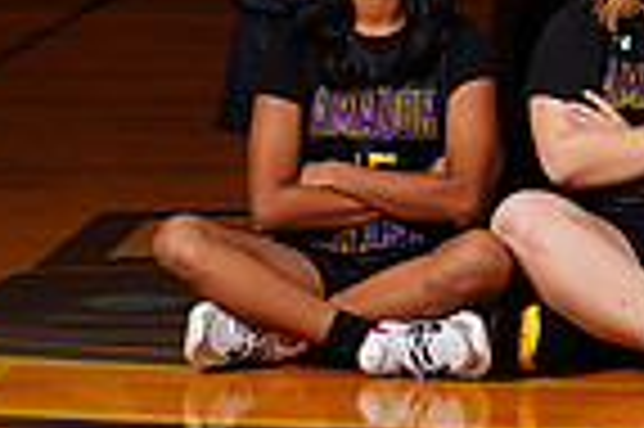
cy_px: -196
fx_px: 4932
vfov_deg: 4.9
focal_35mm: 276
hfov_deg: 7.4
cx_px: 955
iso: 200
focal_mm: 68
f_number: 6.3
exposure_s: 1/200
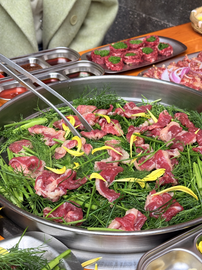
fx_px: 373
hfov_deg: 30.3
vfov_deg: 39.7
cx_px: 101
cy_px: 135
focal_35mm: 48
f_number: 1.78
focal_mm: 6.76
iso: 80
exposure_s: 1/264
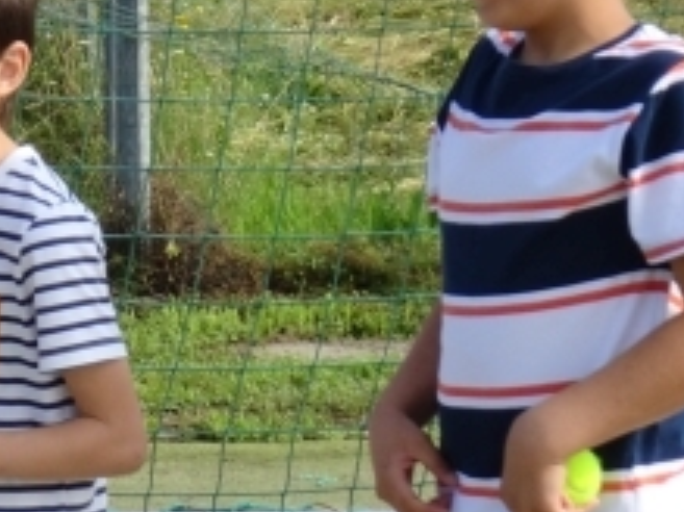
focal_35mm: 311
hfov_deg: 6.3
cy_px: 428
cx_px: -94
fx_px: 6142
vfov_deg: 4.8
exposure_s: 1/250
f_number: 5
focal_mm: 14.54
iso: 80
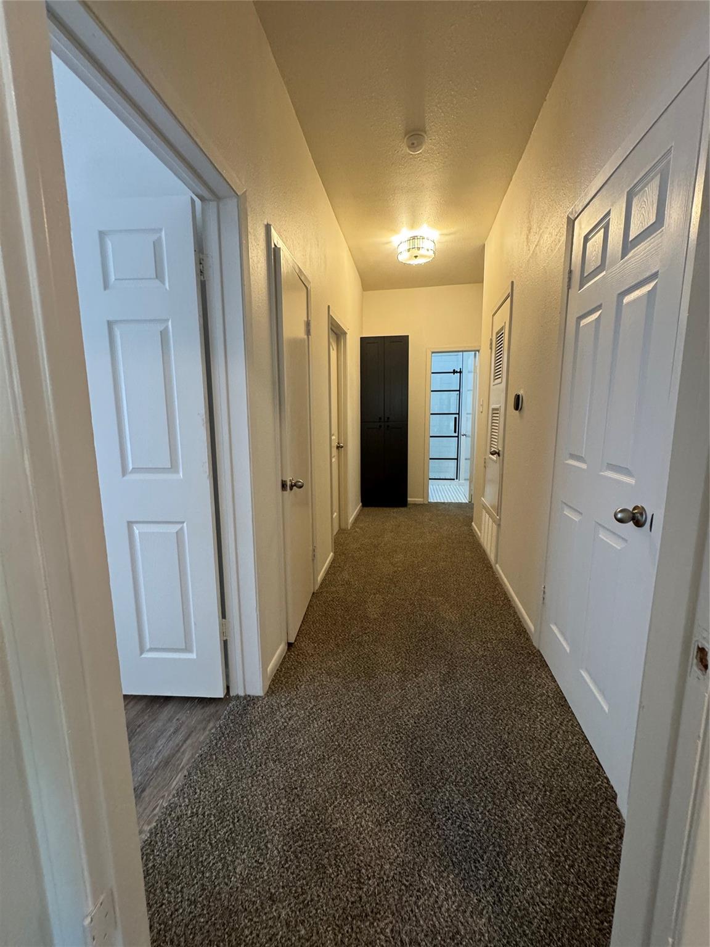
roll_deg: +0.7
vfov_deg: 102.1
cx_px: 355
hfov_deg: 85.7
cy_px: 474
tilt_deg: -6.2
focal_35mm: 14
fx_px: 383
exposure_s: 1/60
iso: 250
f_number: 2.2
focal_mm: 2.22
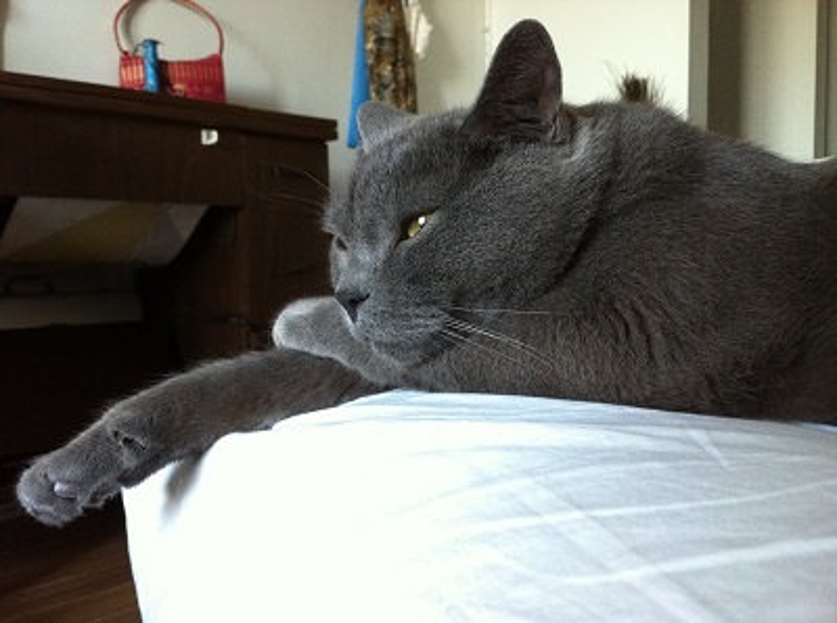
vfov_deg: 40.5
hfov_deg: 52.7
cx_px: 418
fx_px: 844
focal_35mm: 35
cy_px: 312
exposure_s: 1/15
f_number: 2.8
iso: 250
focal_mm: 3.85
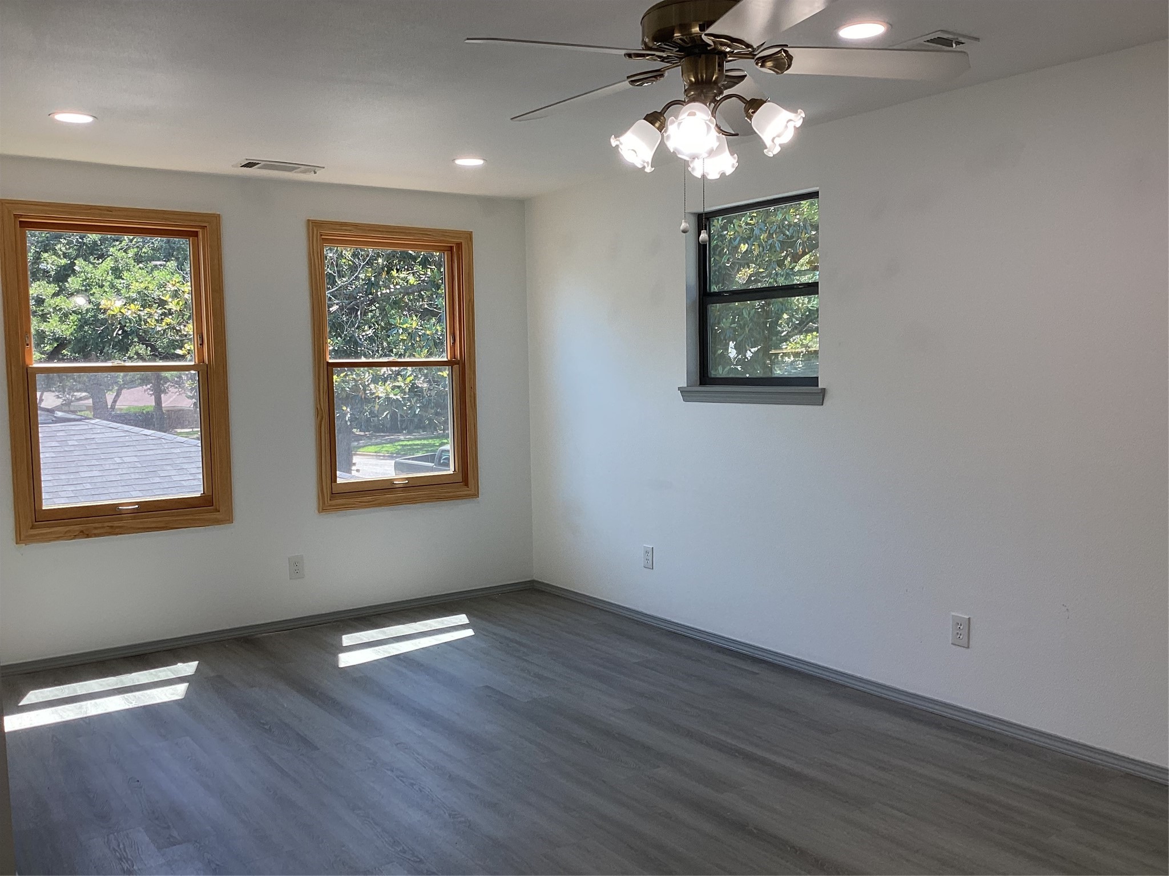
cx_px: 584
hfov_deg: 58.4
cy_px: 438
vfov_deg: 45.4
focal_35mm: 31
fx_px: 1047
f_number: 2.4
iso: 50
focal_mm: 3.3
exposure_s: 1/120
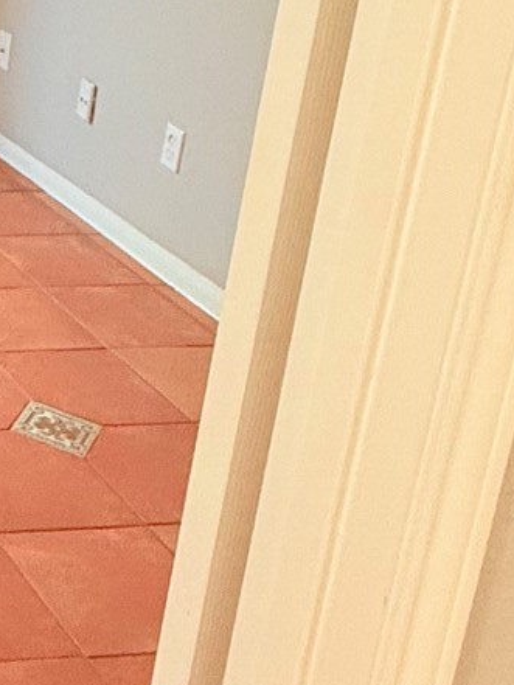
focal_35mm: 65
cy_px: -12
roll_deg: -2.1
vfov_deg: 27.9
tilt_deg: -12.6
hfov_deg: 17.0
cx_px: -502
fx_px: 1286
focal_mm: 2.22
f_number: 2.2
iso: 250
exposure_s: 1/120
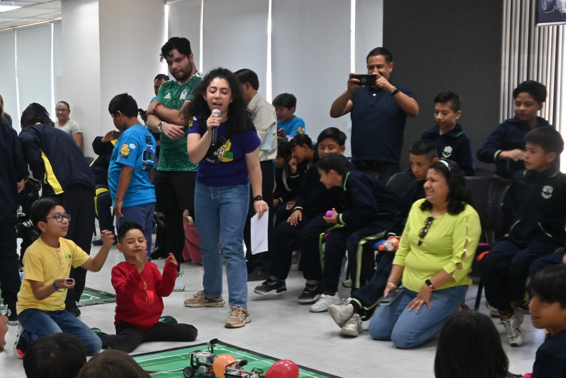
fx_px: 991
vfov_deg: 21.4
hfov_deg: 31.5
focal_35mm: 63
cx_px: 164
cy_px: 281
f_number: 4
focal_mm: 21
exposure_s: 1/125
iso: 560
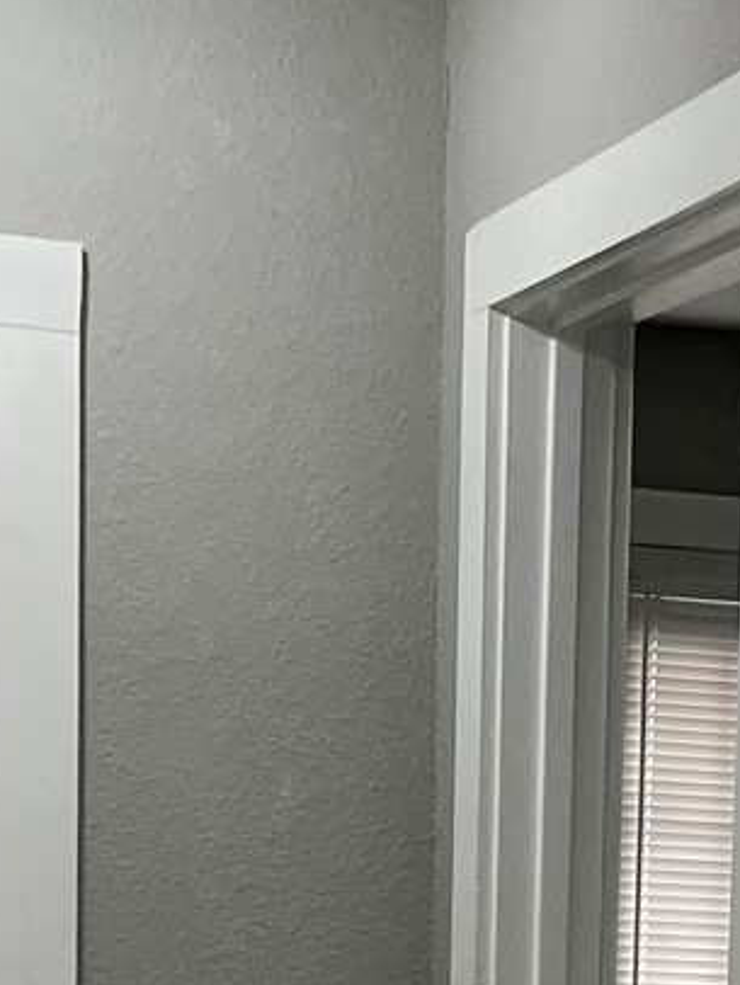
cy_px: 1417
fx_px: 3730
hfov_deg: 11.0
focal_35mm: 131
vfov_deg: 14.2
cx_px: 990
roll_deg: -1.0
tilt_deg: -7.4
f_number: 1.5
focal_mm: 5.7
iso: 80
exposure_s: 1/120
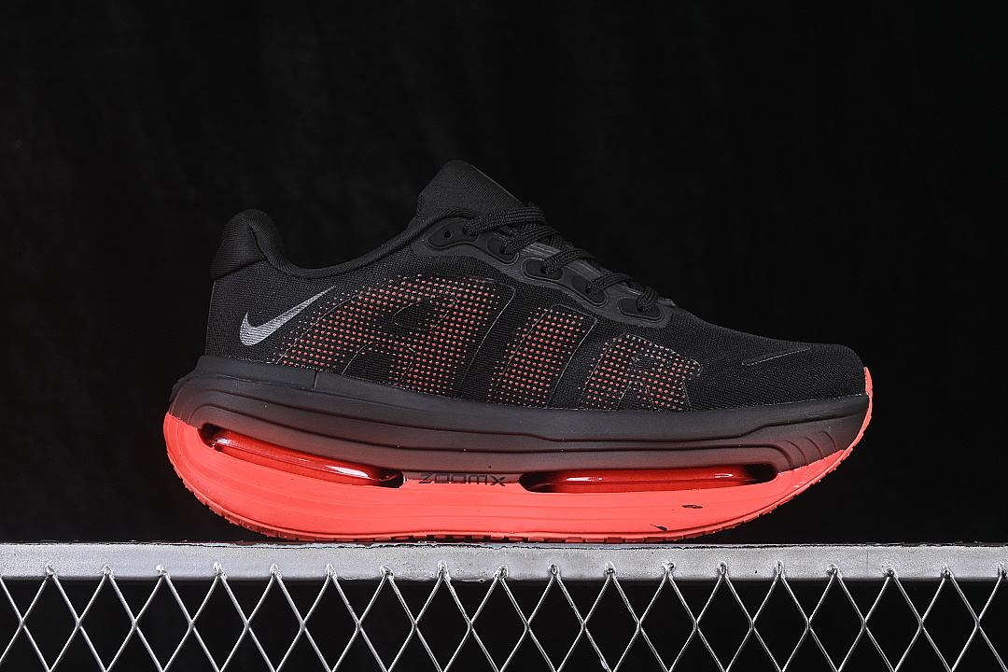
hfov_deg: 27.0
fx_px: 2100
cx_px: 504
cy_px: 336
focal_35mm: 75
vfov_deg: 18.2
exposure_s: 1/60
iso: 160
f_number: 6.3
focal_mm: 50
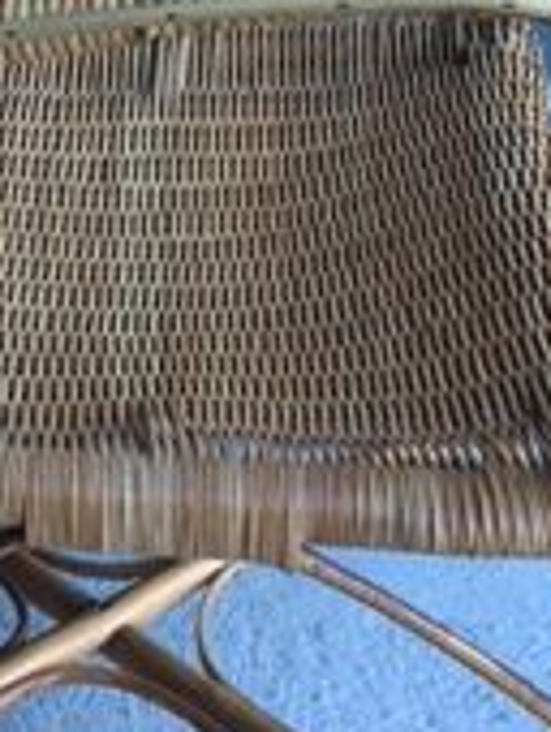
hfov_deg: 13.4
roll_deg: +0.2
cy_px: -9
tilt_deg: -23.9
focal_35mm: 109
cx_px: -4
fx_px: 2308
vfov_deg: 17.6
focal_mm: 4.15
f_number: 2.2
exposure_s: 1/33
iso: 32
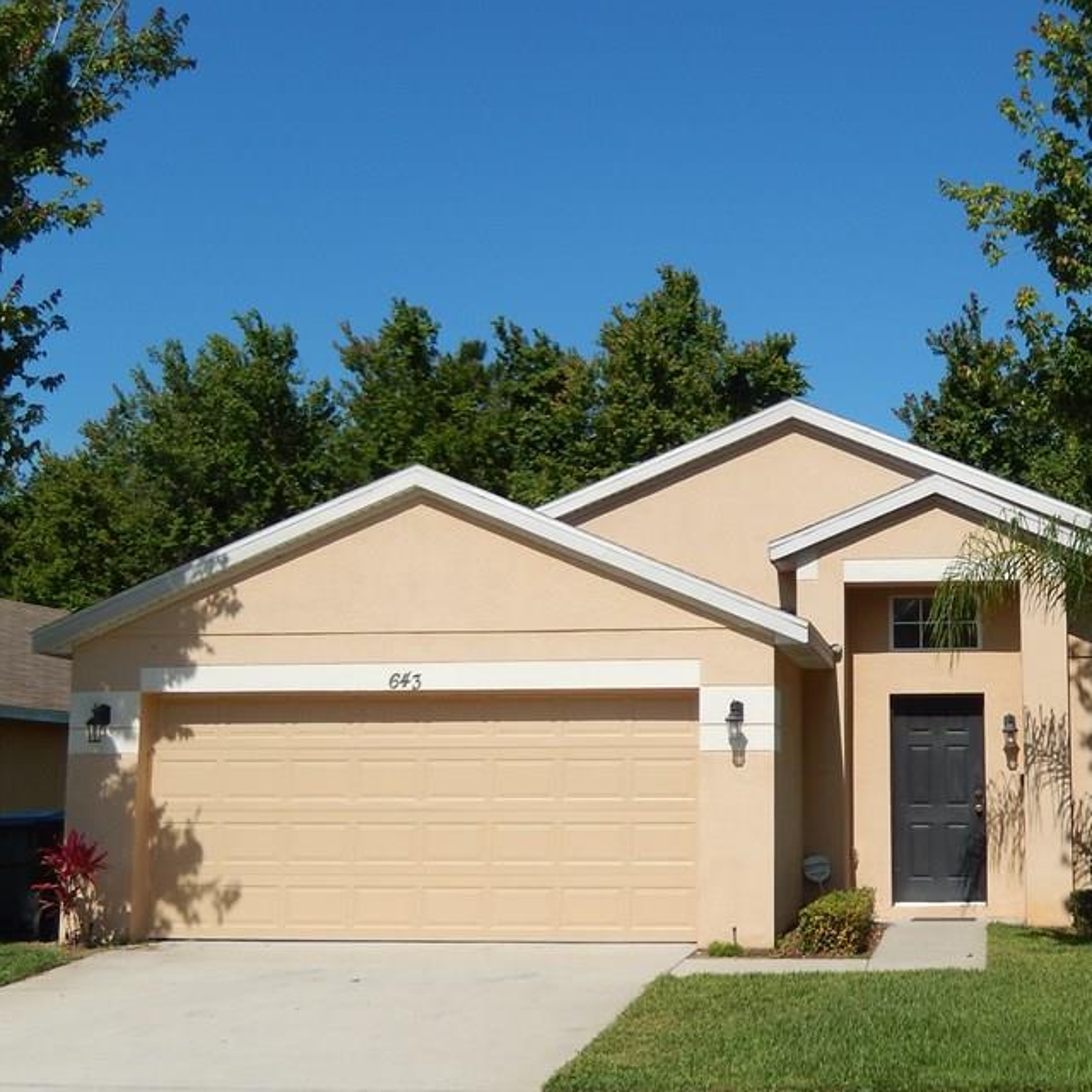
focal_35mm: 51
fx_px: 1820
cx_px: 819
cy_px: 545
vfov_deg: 33.4
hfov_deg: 32.8
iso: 125
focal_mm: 6.5
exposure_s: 1/400
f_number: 8
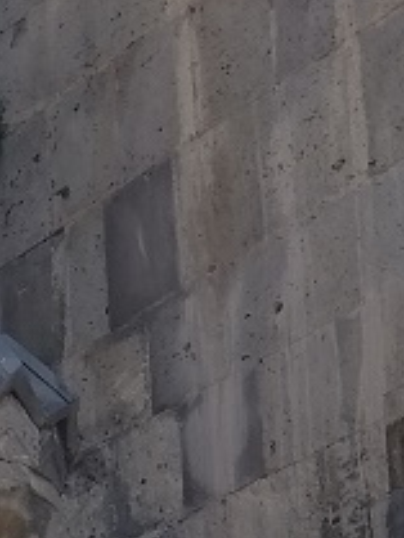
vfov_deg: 12.1
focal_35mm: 143
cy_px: 1104
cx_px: -167
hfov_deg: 10.1
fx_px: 2223
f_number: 2.2
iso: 50
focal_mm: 3.81
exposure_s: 1/399
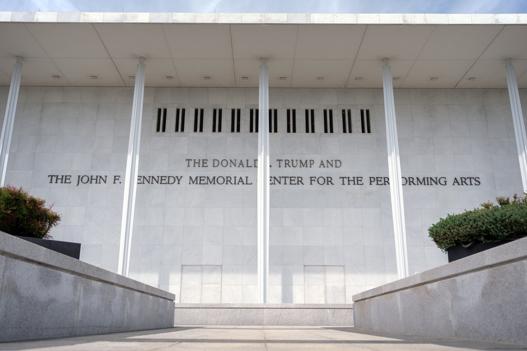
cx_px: 264
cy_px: 176
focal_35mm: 33
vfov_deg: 39.9
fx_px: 483
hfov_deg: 57.2
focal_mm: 33
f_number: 3.2
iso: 200
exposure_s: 1/3200
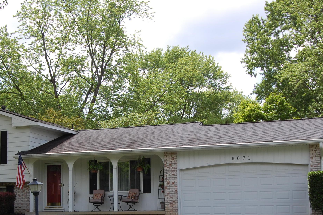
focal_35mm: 63
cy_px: 168
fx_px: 565
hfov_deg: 31.8
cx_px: 120
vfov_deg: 21.3
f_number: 8
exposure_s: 1/250
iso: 200
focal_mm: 26
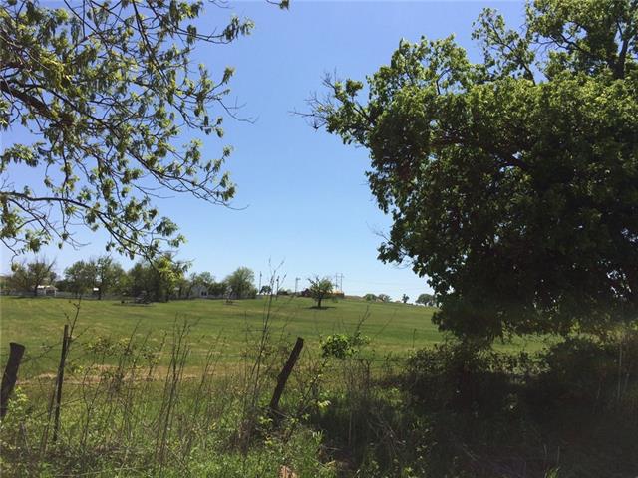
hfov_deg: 61.7
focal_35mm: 29
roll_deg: -1.7
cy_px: 239
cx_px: 319
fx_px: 534
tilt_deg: +7.3
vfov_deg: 48.2
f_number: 2.2
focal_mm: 4.15
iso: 32
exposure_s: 1/3165
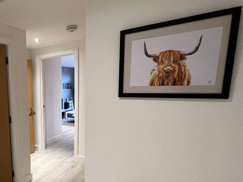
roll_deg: +1.5
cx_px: 37
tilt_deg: -10.1
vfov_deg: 56.0
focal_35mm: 24
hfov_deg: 63.2
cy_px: 116
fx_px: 168
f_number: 1.8
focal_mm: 1.57
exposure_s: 1/50
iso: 320
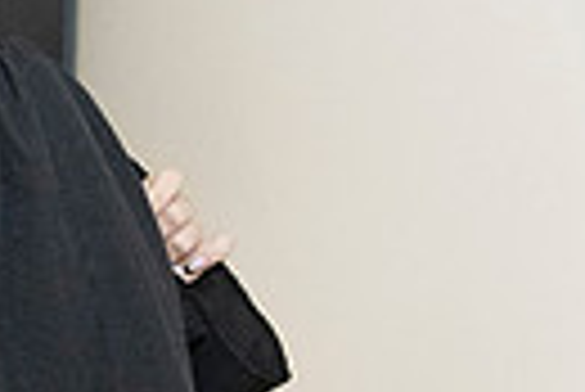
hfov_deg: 12.9
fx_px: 2180
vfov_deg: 10.3
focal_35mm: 134
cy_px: 219
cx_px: -652
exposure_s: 1/200
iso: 6400
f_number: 8
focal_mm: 30
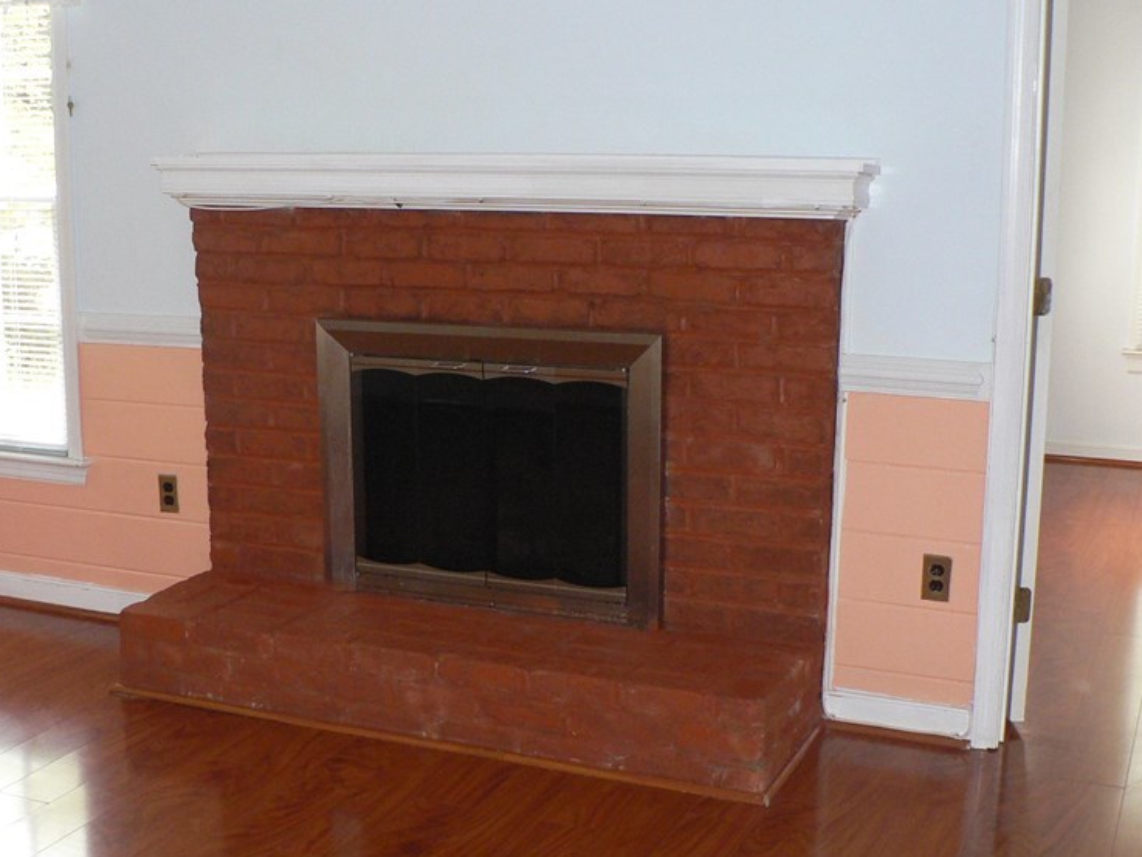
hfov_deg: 38.0
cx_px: 448
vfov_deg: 29.1
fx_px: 1650
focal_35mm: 50
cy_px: 493
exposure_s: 1/60
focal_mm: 6
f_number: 2.8
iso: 200
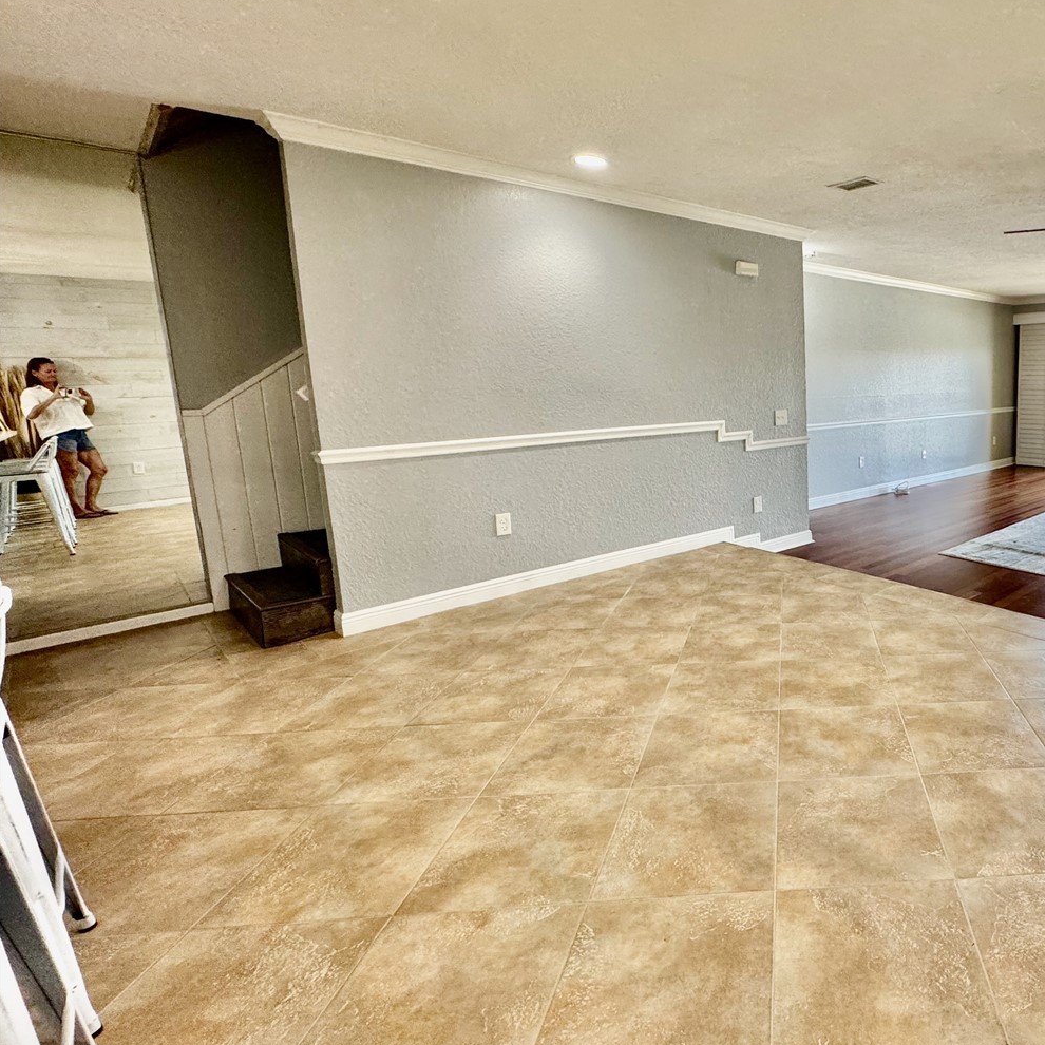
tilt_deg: -9.8
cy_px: 483
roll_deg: +0.8
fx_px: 683
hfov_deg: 67.5
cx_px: 842
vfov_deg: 74.7
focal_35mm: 20
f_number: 2.2
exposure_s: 1/120
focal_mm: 2.22
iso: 250
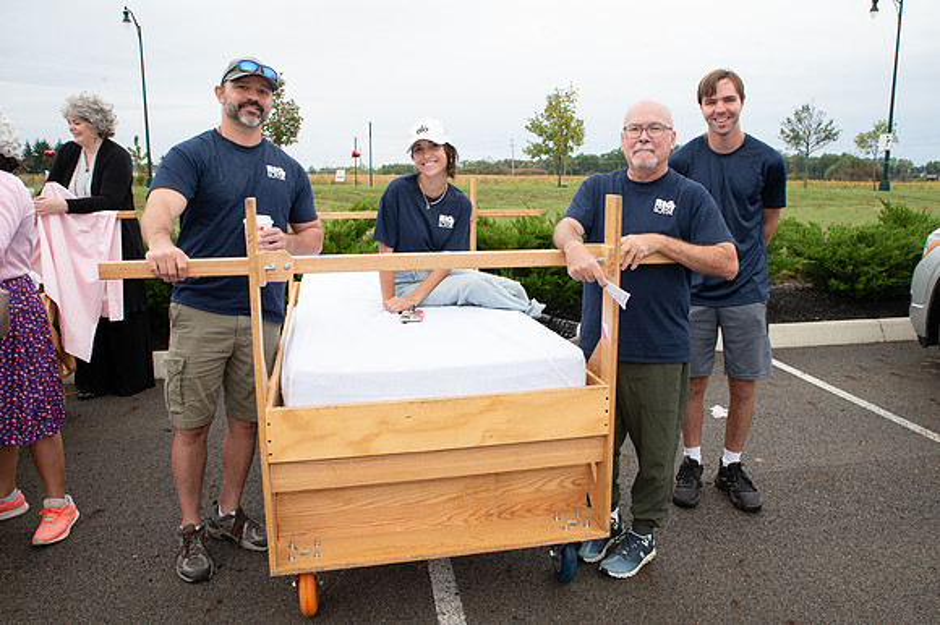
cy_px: 301
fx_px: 704
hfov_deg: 67.5
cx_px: 487
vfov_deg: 47.9
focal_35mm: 27
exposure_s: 1/200
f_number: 10
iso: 640
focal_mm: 26
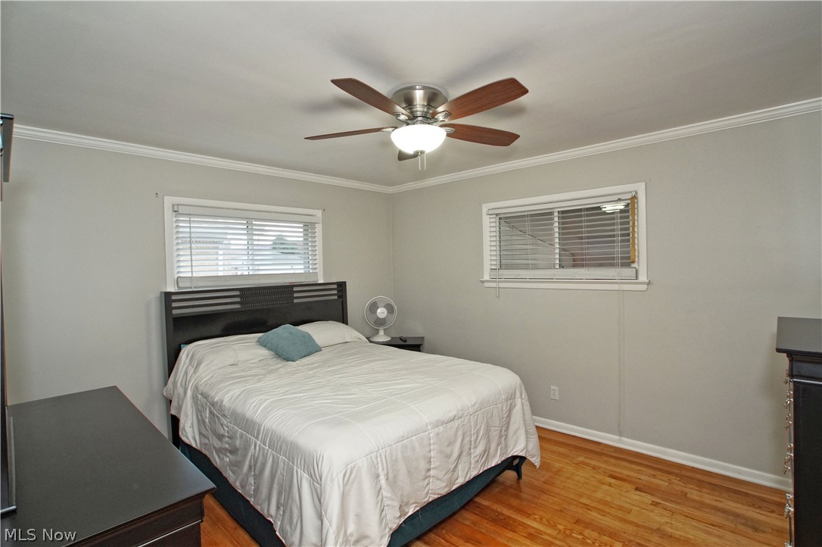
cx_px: 411
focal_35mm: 16
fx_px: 376
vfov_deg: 72.0
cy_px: 274
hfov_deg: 95.0
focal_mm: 11
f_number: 4.5
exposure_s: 1/30
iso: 640
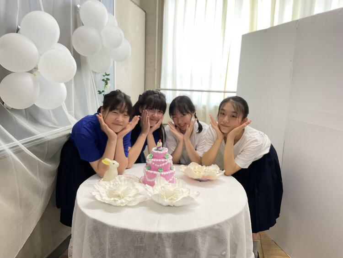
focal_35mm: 29
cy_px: 129
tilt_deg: -10.2
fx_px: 287
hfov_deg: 61.6
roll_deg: -1.2
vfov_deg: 48.3
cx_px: 172
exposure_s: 1/60
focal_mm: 3
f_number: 1.8
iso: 64
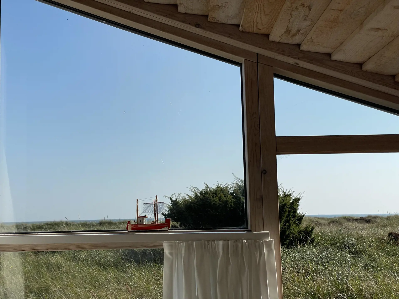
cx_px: 200
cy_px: 150
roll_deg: +1.9
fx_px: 599
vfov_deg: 28.0
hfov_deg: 36.8
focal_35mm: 52
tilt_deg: +7.6
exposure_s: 1/3425
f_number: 2
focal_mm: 6
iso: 25
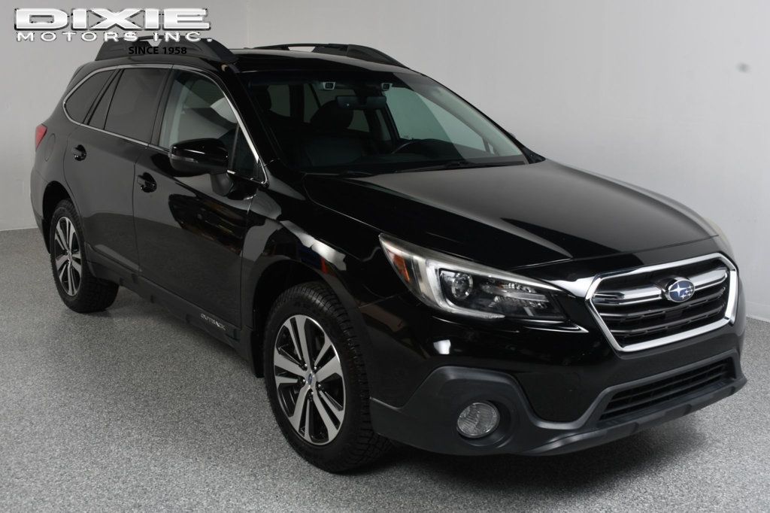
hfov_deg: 49.6
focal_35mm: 39
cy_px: 256
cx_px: 385
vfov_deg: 34.2
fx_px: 834
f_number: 10
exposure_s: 1/160
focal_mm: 26
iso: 100
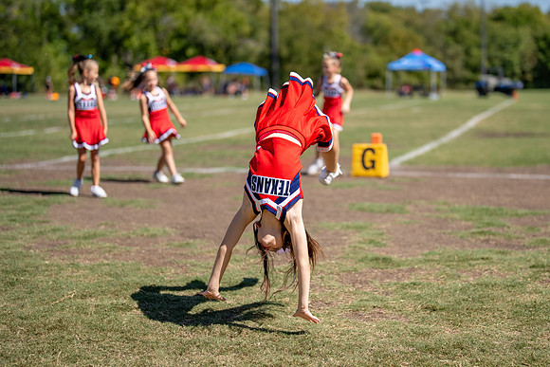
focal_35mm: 70
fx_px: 1065
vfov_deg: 19.5
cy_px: 184
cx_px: 311
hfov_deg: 28.9
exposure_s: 1/16000
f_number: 1.2
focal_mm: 50
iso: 160
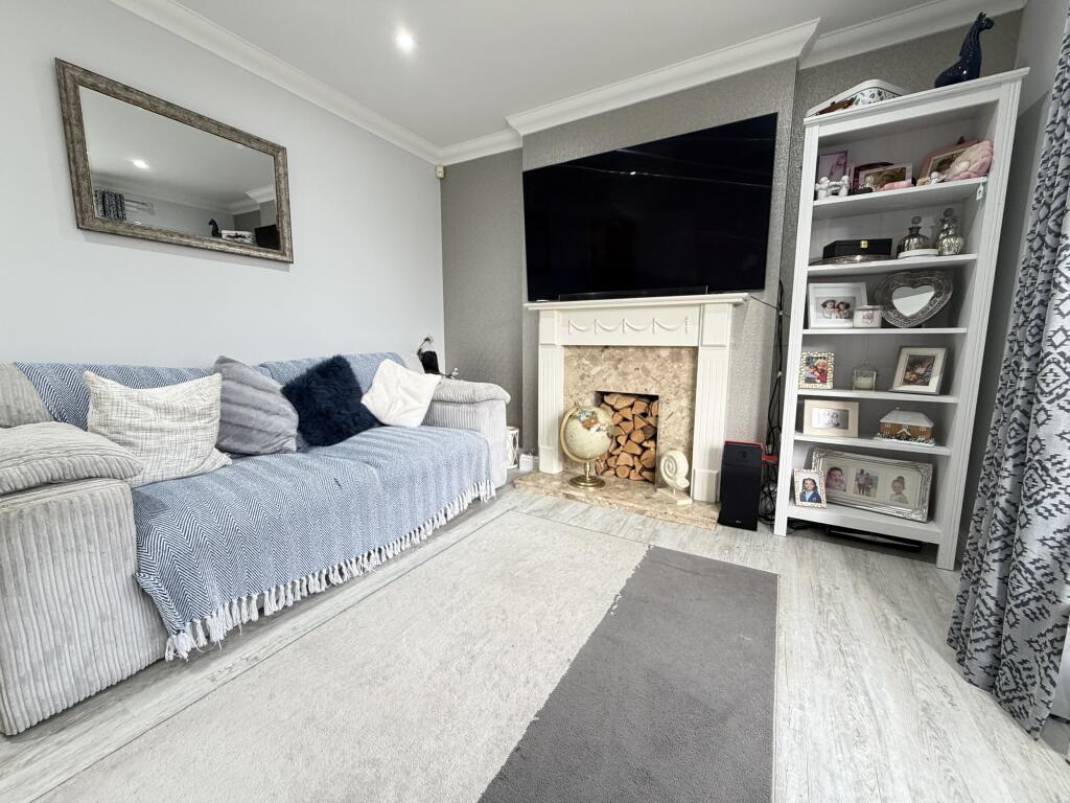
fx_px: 433
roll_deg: +0.6
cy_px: 402
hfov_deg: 102.1
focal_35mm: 14
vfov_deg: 85.7
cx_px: 535
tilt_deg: -6.7
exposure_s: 1/50
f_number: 2.2
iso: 200
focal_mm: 2.22
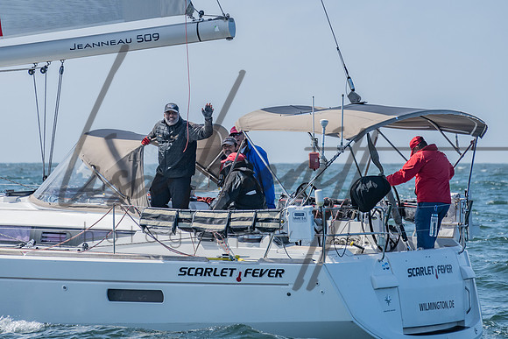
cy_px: 78
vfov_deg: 4.4
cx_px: 222
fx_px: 4437
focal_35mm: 314
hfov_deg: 6.6
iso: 200
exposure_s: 1/1000
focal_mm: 200
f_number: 6.3
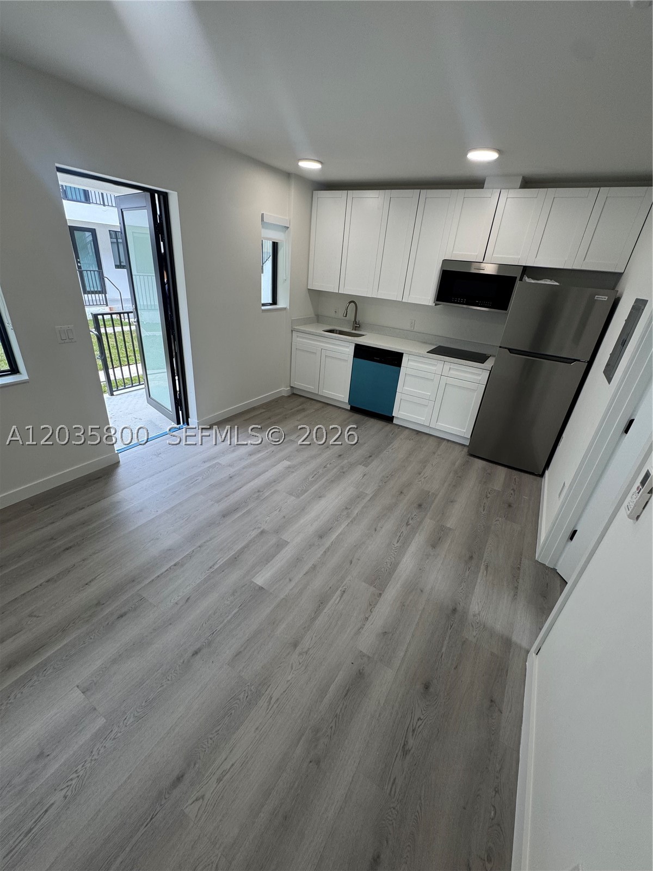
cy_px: 436
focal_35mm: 14
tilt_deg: -26.6
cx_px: 326
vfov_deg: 102.1
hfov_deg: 85.7
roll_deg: -4.3
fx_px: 352
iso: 80
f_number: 2.2
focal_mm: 2.22
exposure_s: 1/120
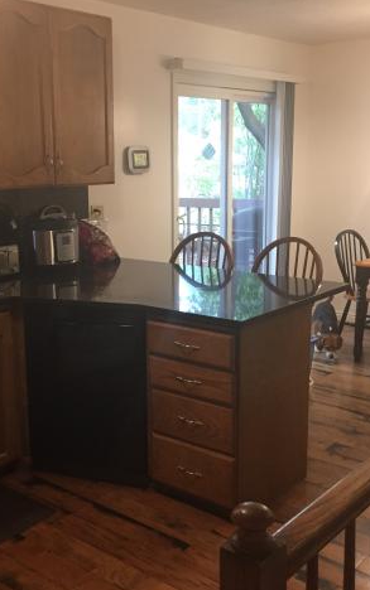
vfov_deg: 47.2
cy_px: 296
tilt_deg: -11.4
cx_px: 134
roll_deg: +1.7
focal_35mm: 42
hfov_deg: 30.4
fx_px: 677
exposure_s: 1/30
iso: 160
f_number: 2.2
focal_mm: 4.15
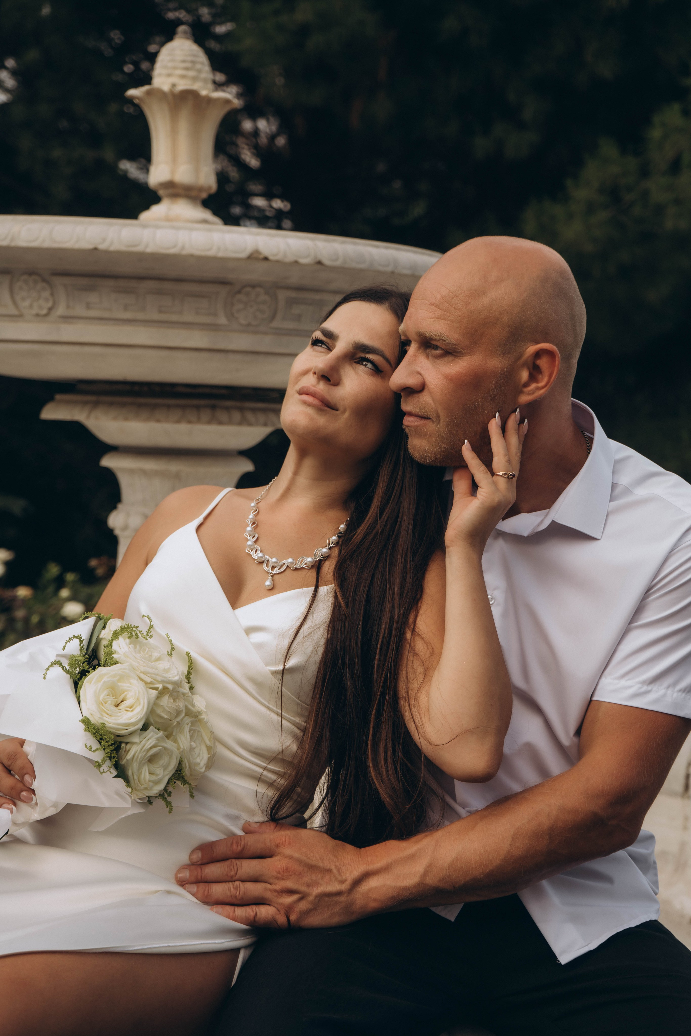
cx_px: 346
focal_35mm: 64
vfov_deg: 31.4
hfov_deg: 21.2
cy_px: 518
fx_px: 1843
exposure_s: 1/400
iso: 400
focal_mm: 64
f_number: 5.6
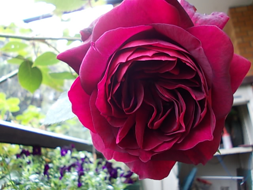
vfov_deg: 49.7
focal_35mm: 28
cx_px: 126
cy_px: 95
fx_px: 205
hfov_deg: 63.4
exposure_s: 1/25
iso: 80
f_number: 2.7
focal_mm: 4
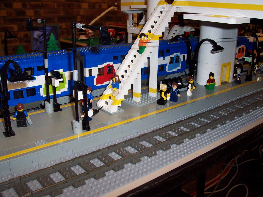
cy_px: 98
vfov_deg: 38.7
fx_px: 281
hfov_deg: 50.1
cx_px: 132
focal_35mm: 37
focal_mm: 5.6
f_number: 2.8
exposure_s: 1/60
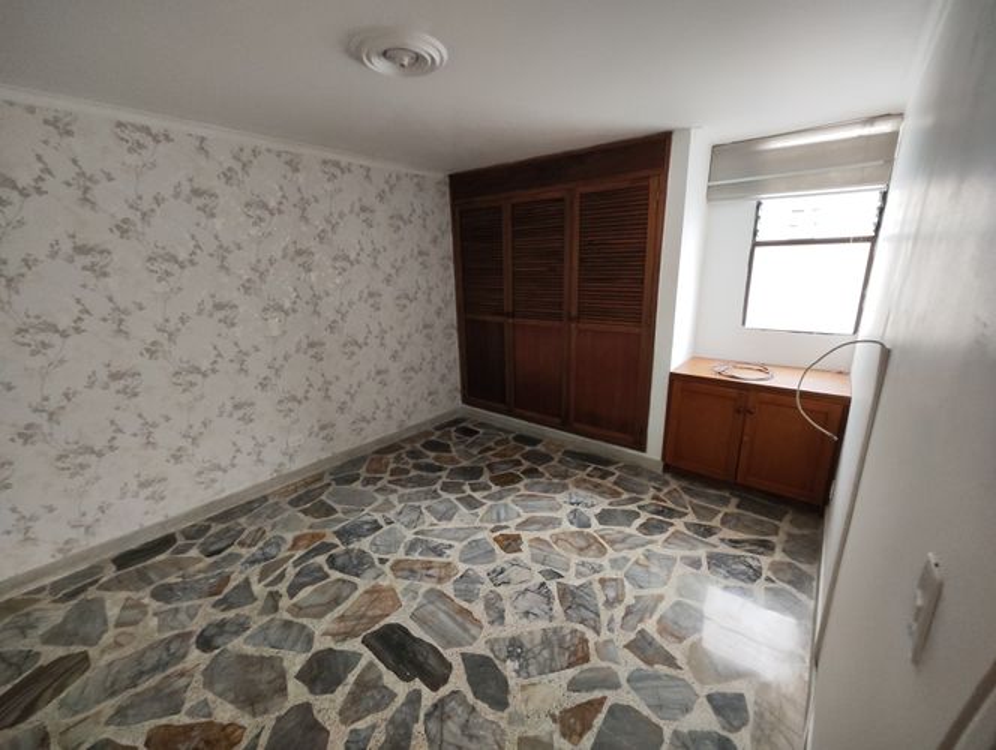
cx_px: 498
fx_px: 403
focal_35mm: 14
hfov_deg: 102.0
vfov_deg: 85.8
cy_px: 375
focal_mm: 2.16
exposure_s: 1/30
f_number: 2.2
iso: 946
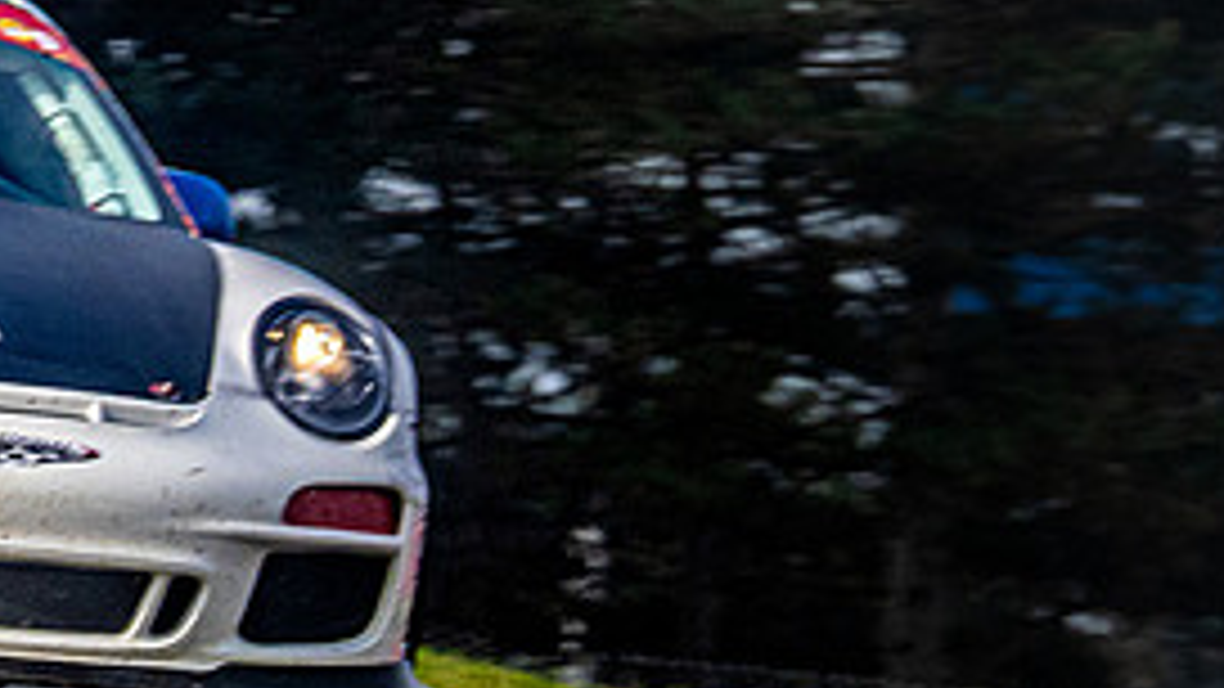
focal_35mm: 1168
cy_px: 209
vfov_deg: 1.0
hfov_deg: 1.8
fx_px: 37908
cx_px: -180
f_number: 11
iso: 400
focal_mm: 210
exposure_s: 1/320
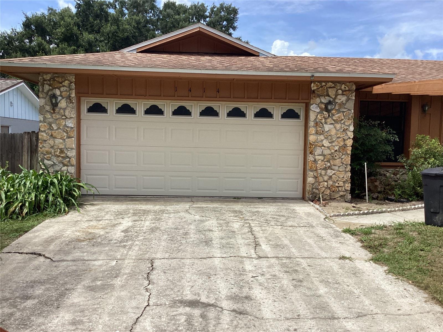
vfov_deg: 45.4
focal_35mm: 31
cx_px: 222
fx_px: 397
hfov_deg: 58.4
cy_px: 166
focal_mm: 3.3
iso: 25
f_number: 2.4
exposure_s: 1/1431
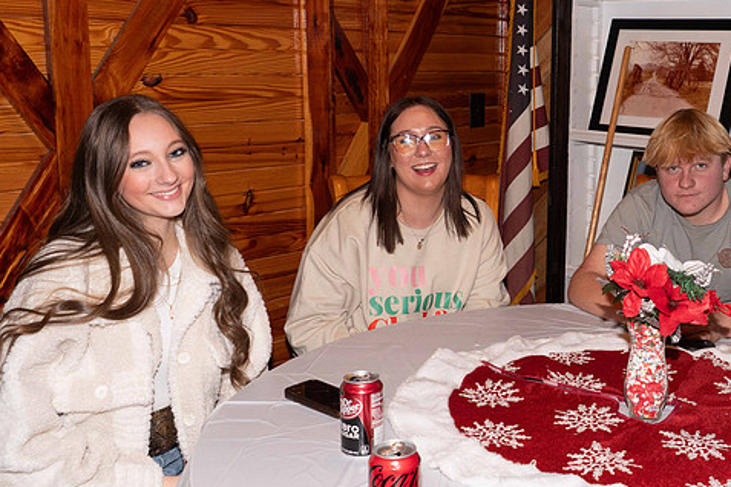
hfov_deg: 42.5
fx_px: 914
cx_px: 534
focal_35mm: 45
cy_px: 212
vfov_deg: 29.8
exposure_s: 1/100
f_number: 7.1
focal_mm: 28
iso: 500
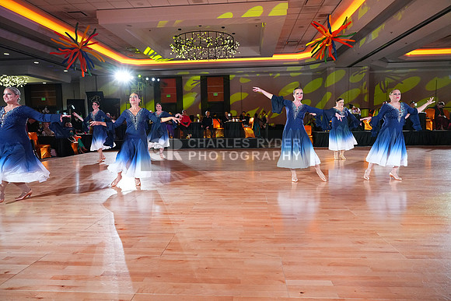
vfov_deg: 53.2
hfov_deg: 73.7
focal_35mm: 24
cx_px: 226
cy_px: 150
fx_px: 301
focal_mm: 24
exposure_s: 1/400
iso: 5000
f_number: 4.5
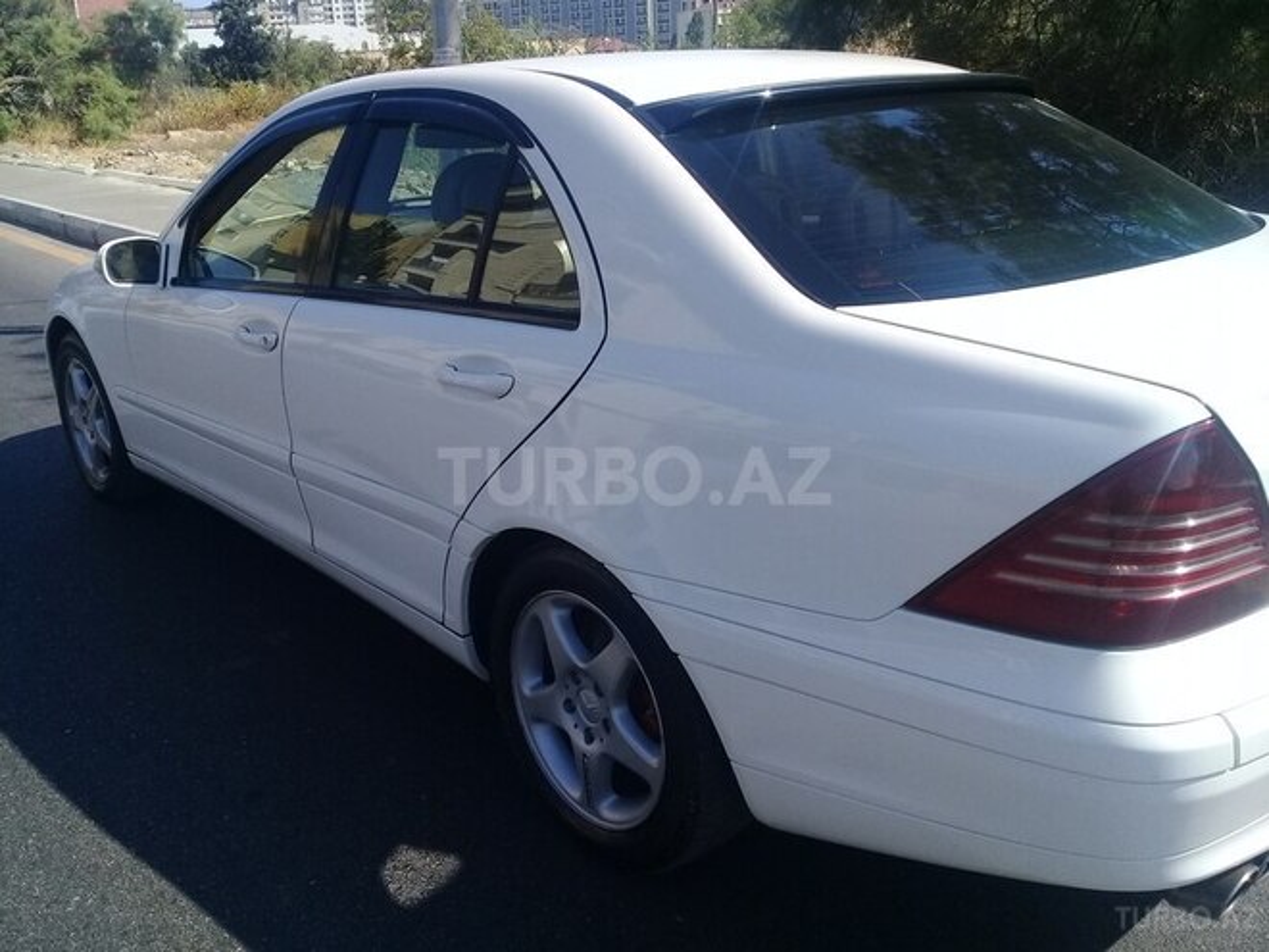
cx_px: 634
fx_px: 1136
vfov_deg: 45.4
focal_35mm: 31
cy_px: 476
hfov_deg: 58.4
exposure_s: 1/1121
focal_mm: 3.3
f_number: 2.2
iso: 50
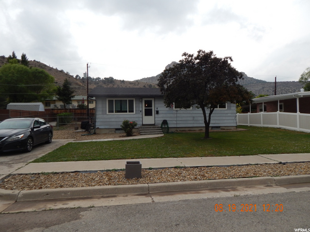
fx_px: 206
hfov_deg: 73.9
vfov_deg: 58.9
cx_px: 155
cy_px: 116
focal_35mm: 23
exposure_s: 1/640
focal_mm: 4
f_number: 3
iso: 125
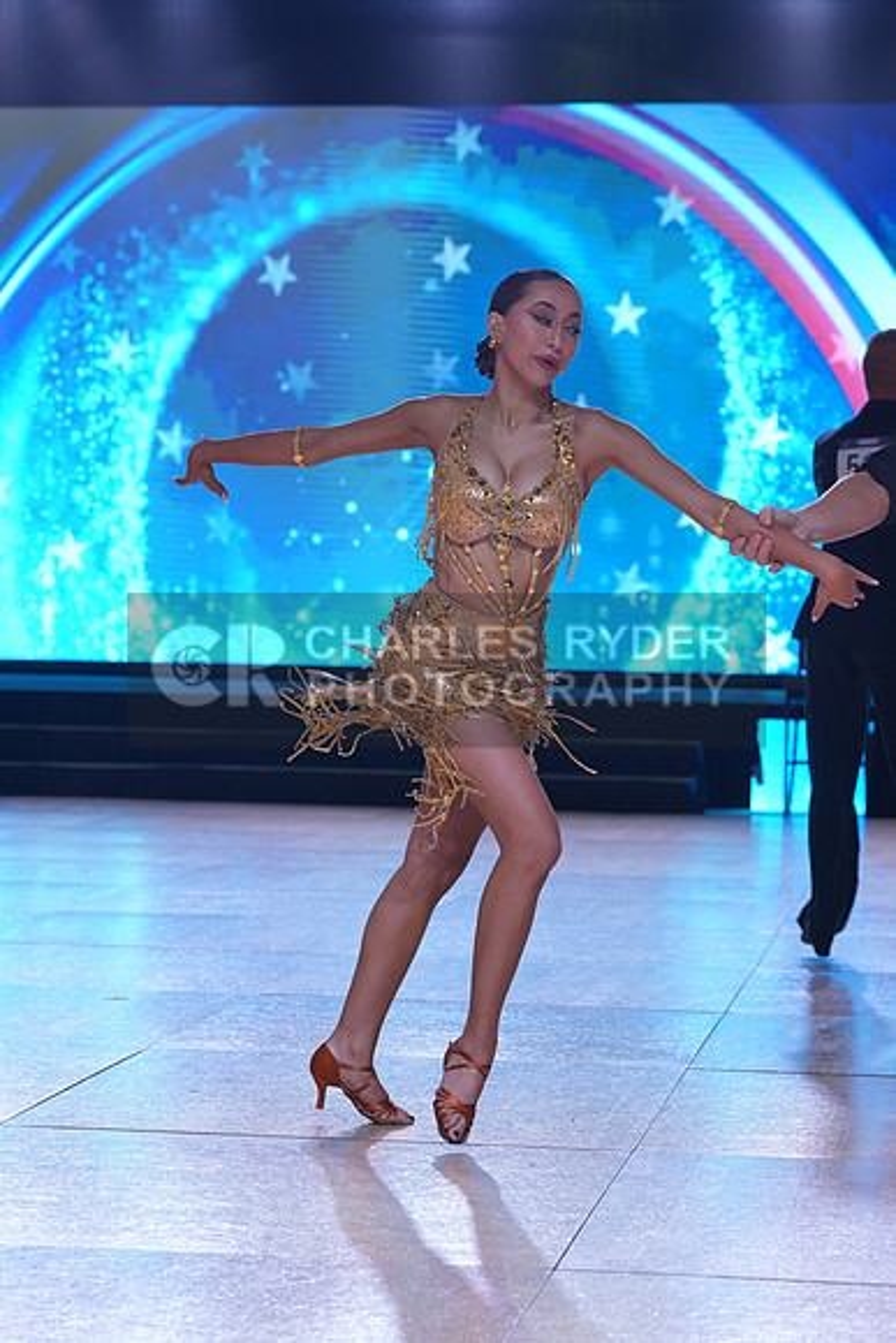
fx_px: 3283
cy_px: 672
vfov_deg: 23.1
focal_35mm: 88
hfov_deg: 15.5
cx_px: 448
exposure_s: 1/400
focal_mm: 88
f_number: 5.6
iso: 1250
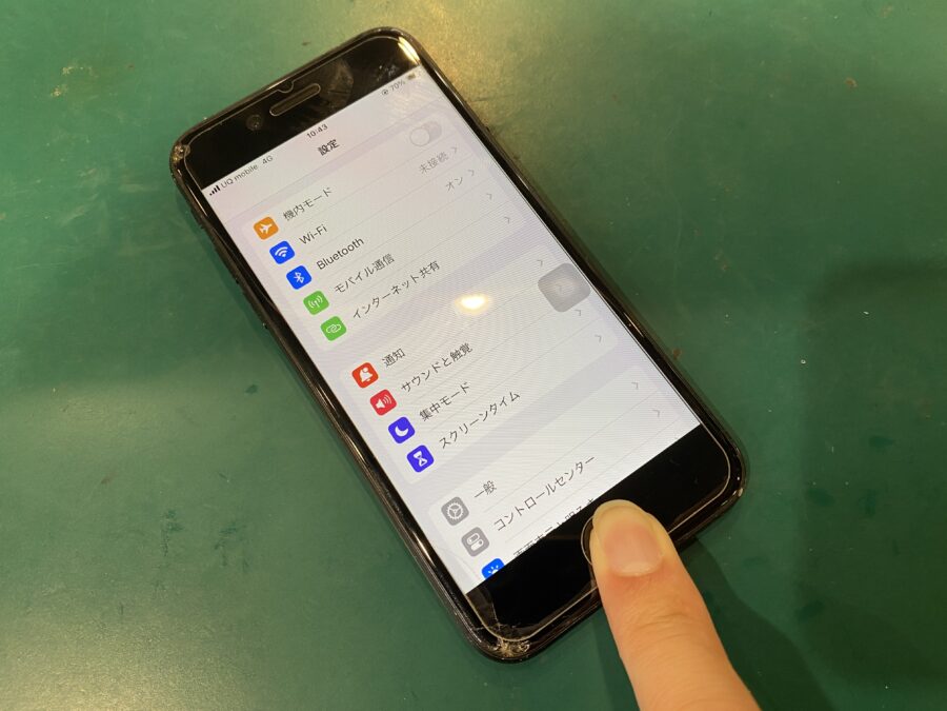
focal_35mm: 26
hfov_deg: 67.3
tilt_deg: -73.9
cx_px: 474
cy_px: 356
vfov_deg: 53.1
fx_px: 711
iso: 64
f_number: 1.8
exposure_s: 1/50
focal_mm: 4.25
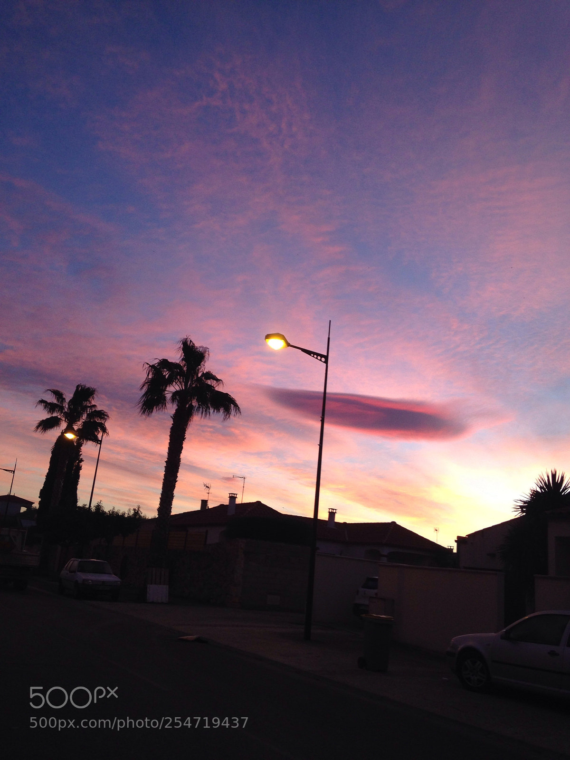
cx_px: 285
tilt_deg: +11.8
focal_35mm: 33
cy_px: 380
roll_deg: -6.9
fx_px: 725
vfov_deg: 55.4
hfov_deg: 42.9
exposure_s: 1/120
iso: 64
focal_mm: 4.12
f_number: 2.4
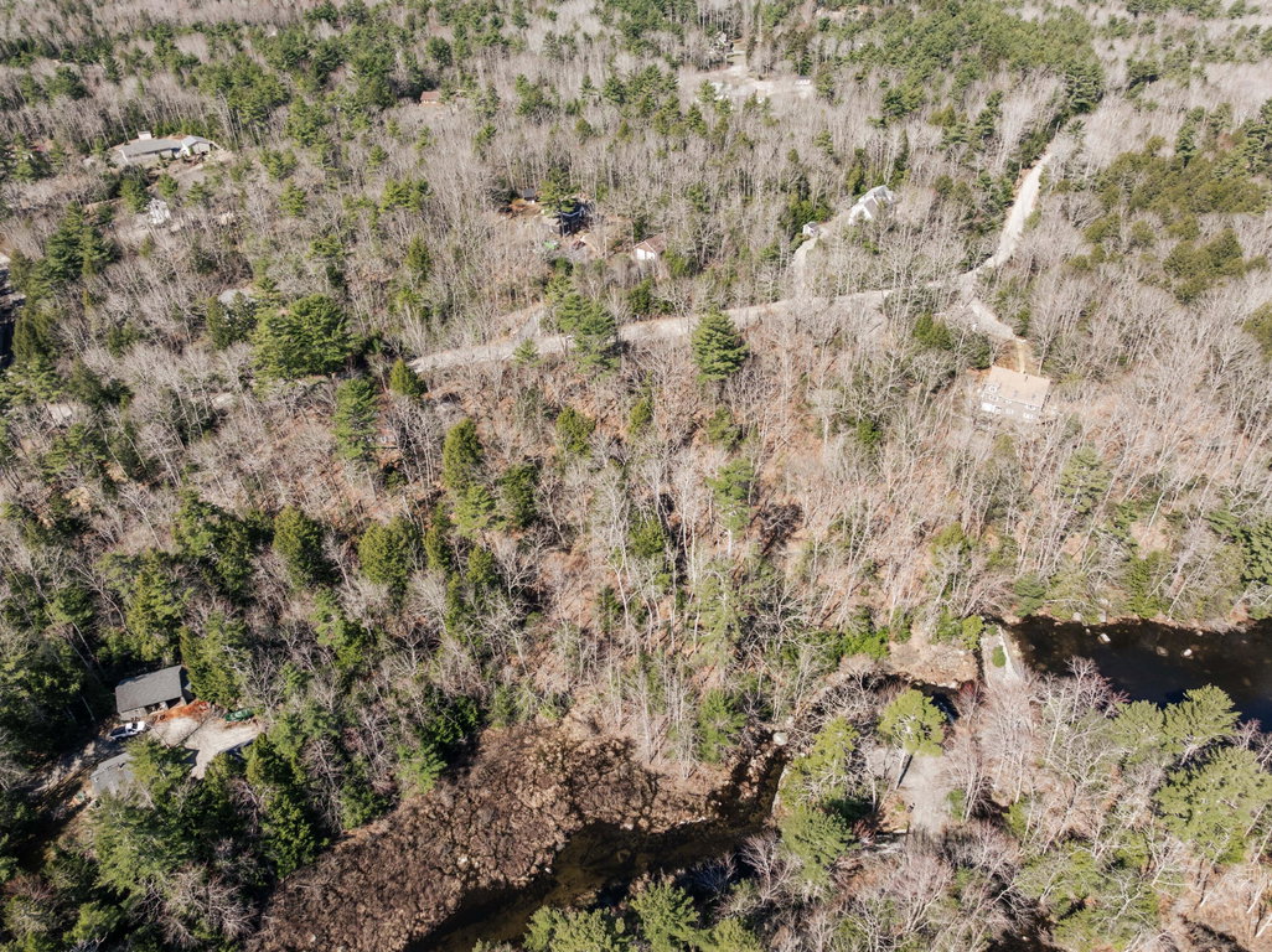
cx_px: 636
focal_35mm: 24
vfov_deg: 56.8
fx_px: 881
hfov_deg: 71.6
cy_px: 476
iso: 100
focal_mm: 12.29
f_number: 2.8
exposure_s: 1/1600
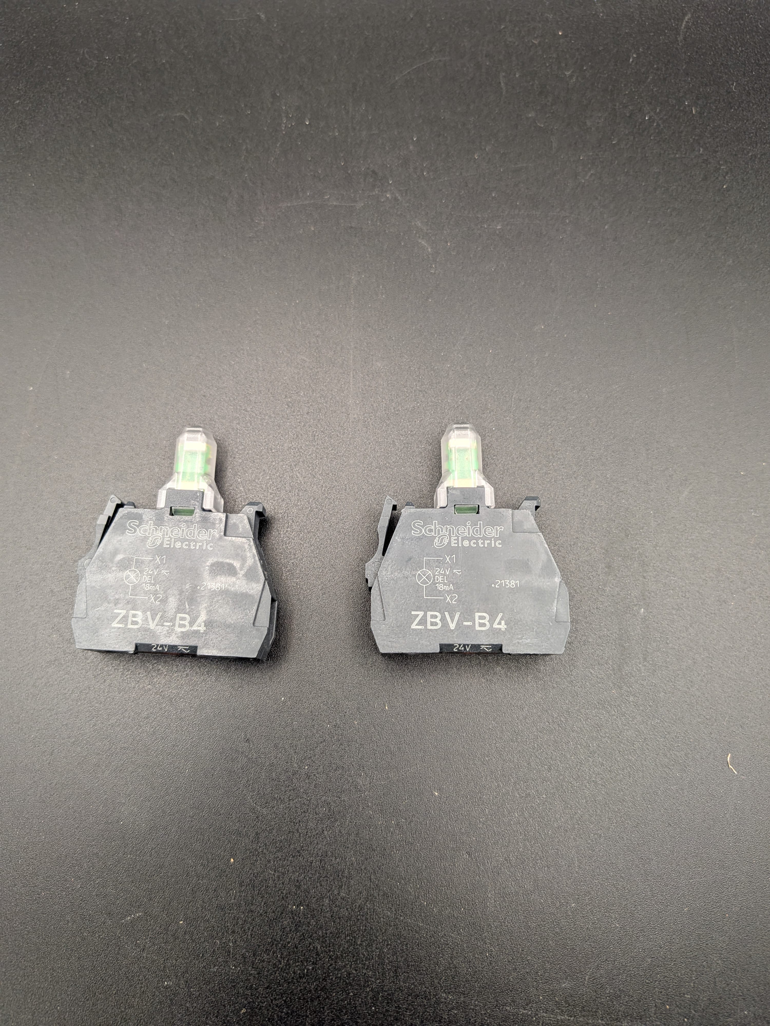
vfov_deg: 71.6
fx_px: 712
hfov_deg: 56.8
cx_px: 385
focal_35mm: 24
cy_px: 513
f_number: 1.7
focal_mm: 4.53
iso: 28
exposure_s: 1/123
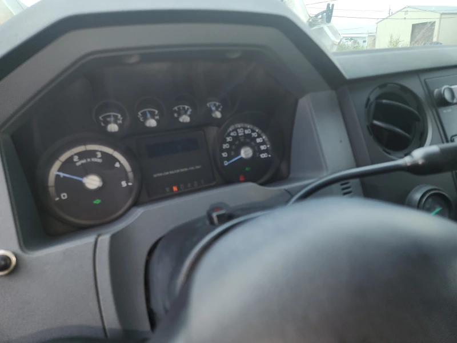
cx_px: 228
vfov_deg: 58.9
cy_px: 172
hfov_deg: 73.9
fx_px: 304
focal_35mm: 23
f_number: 1.8
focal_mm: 6.4
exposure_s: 1/120
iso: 25
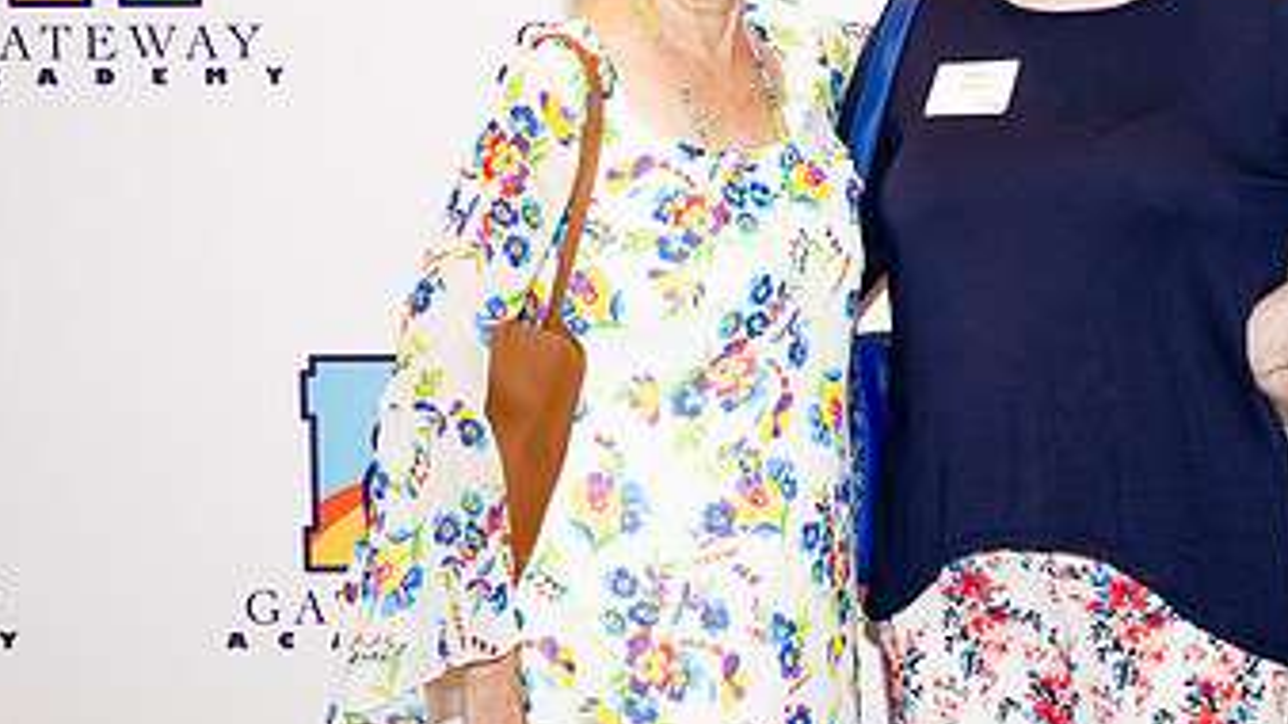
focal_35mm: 99
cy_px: 204
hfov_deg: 21.4
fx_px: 3381
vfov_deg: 12.2
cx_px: 972
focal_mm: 55
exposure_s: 1/160
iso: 800
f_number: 5.6
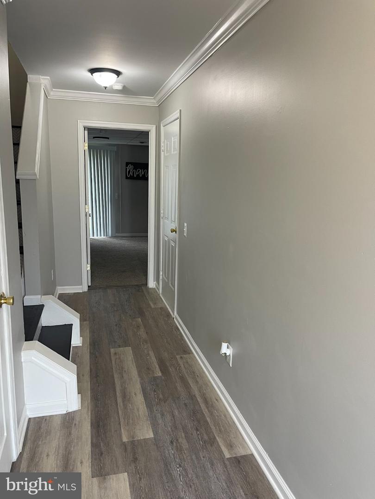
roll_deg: -0.7
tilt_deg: -9.8
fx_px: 361
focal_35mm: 25
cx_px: 188
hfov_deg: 54.9
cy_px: 250
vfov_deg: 69.4
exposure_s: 1/60
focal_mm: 5.1
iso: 100
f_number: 1.6
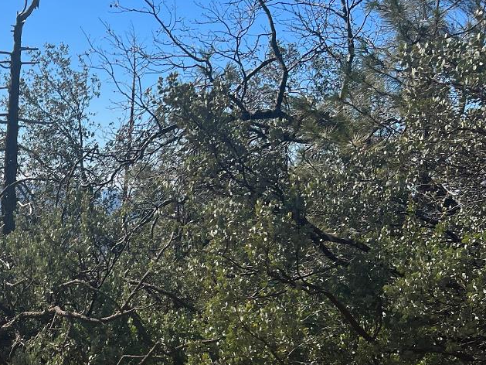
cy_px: 391
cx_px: -10
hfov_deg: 29.0
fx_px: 871
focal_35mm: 62
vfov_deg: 22.5
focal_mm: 5.7
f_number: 1.5
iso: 50
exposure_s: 1/4115
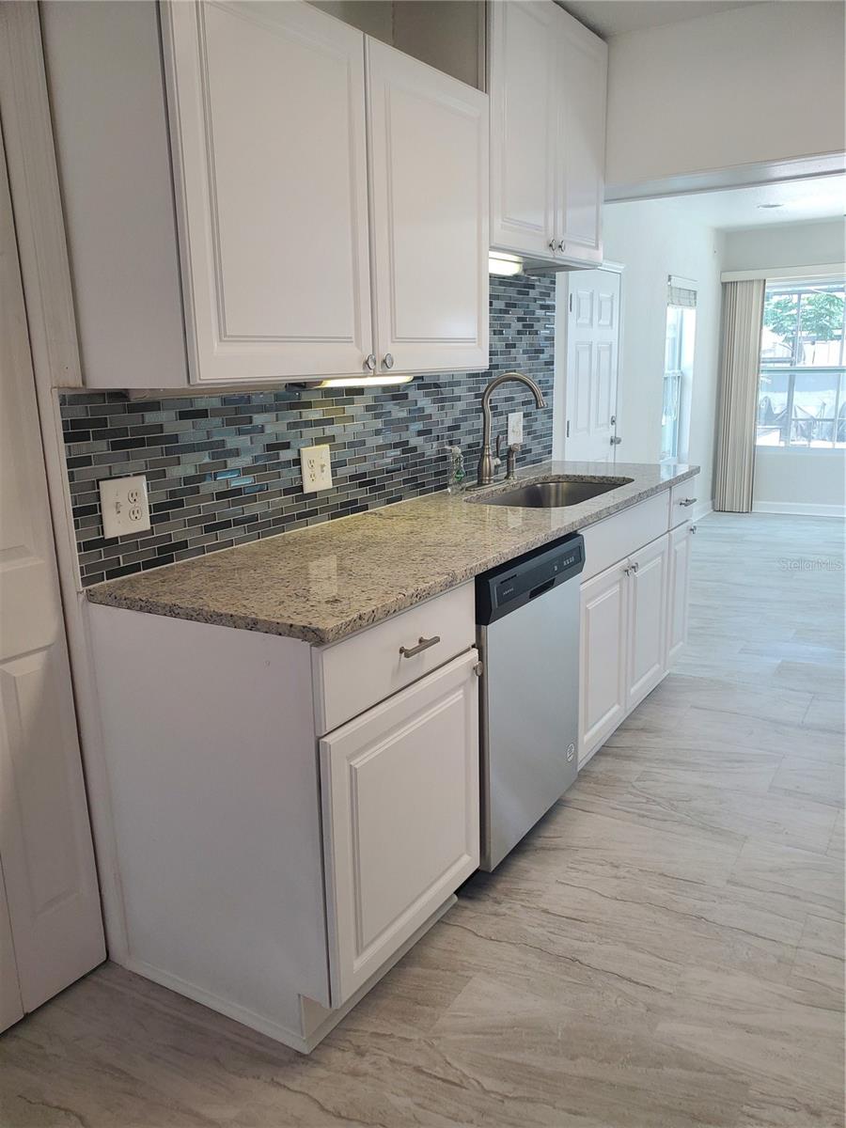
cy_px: 564
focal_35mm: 26
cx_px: 423
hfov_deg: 53.1
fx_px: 847
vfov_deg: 67.3
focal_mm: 4.3
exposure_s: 1/120
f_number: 2.4
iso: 200
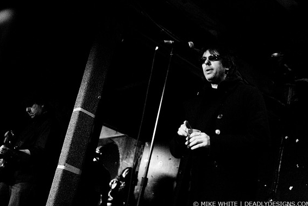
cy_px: 104
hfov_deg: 42.7
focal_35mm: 46
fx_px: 394
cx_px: 156
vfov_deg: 29.2
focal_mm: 30
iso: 1600
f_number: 1.4
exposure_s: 1/40
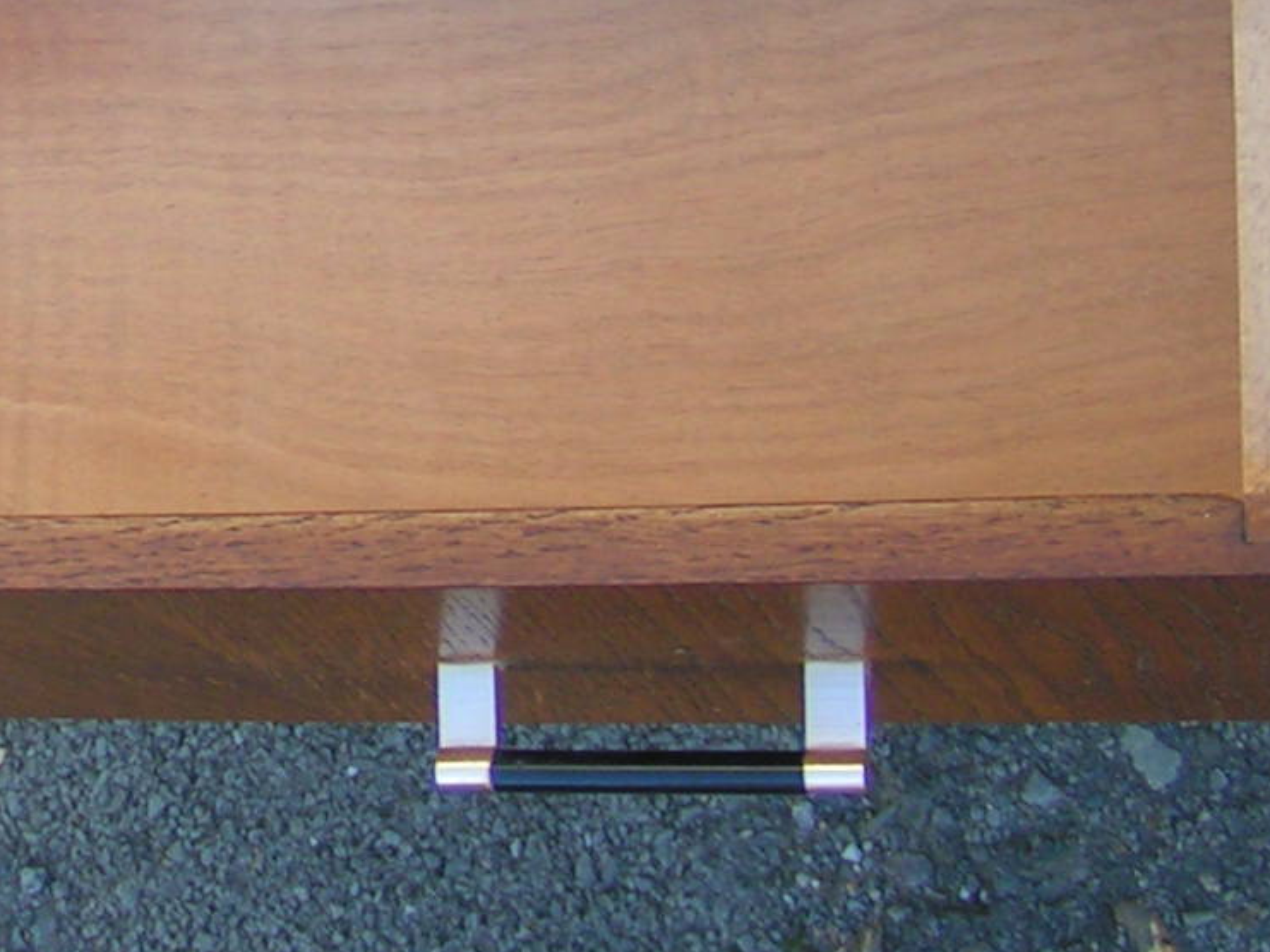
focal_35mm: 105
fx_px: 3853
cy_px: -168
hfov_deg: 18.2
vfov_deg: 13.7
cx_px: -31
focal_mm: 5.8
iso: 50
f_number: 2.8
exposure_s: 1/80
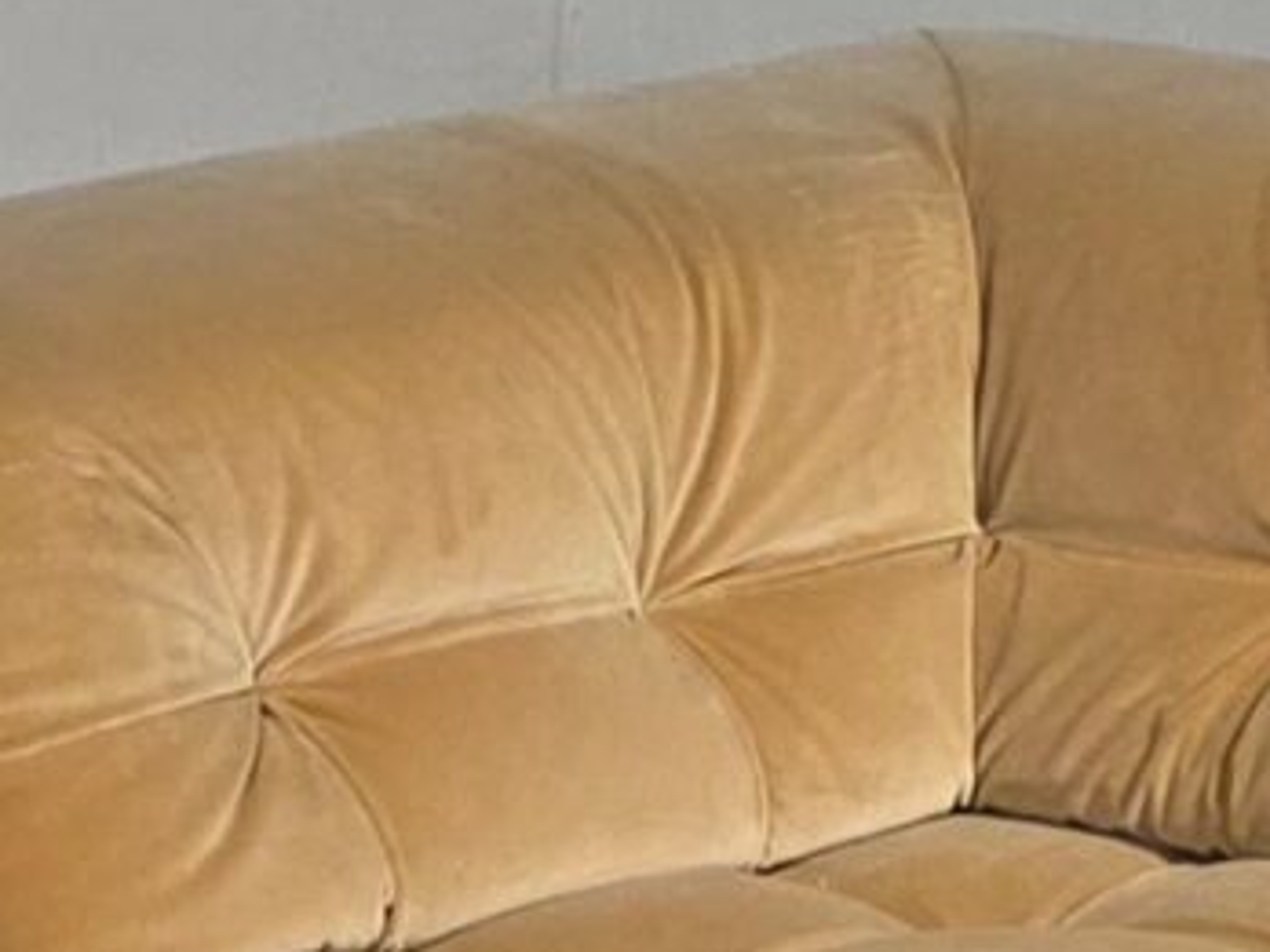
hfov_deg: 10.8
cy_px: 2028
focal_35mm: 169
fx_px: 6200
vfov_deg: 8.3
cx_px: -1168
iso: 320
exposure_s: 1/101
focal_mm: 6.3
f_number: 1.7
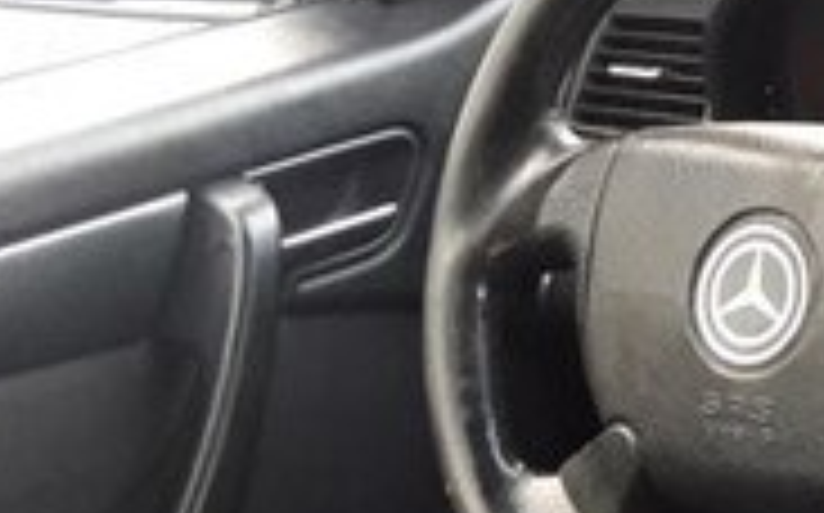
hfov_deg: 17.0
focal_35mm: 107
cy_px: 470
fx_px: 2401
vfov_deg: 12.1
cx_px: 1351
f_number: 1.9
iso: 160
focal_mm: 3.7
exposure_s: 1/17
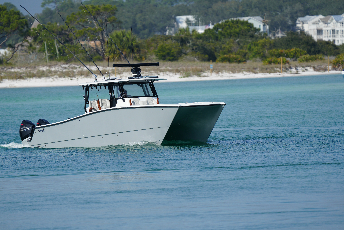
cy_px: 115
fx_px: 5733
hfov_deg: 3.4
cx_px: 172
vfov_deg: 2.3
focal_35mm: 600
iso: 100
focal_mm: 600
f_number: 7.1
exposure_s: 1/500
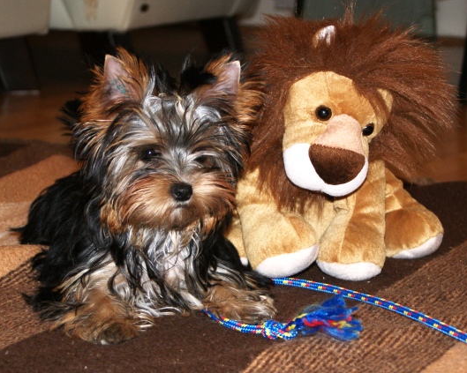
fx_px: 1058
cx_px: 238
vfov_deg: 20.0
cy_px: 187
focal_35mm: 77
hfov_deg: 24.9
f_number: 5.6
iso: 400
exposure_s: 1/60
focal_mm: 45
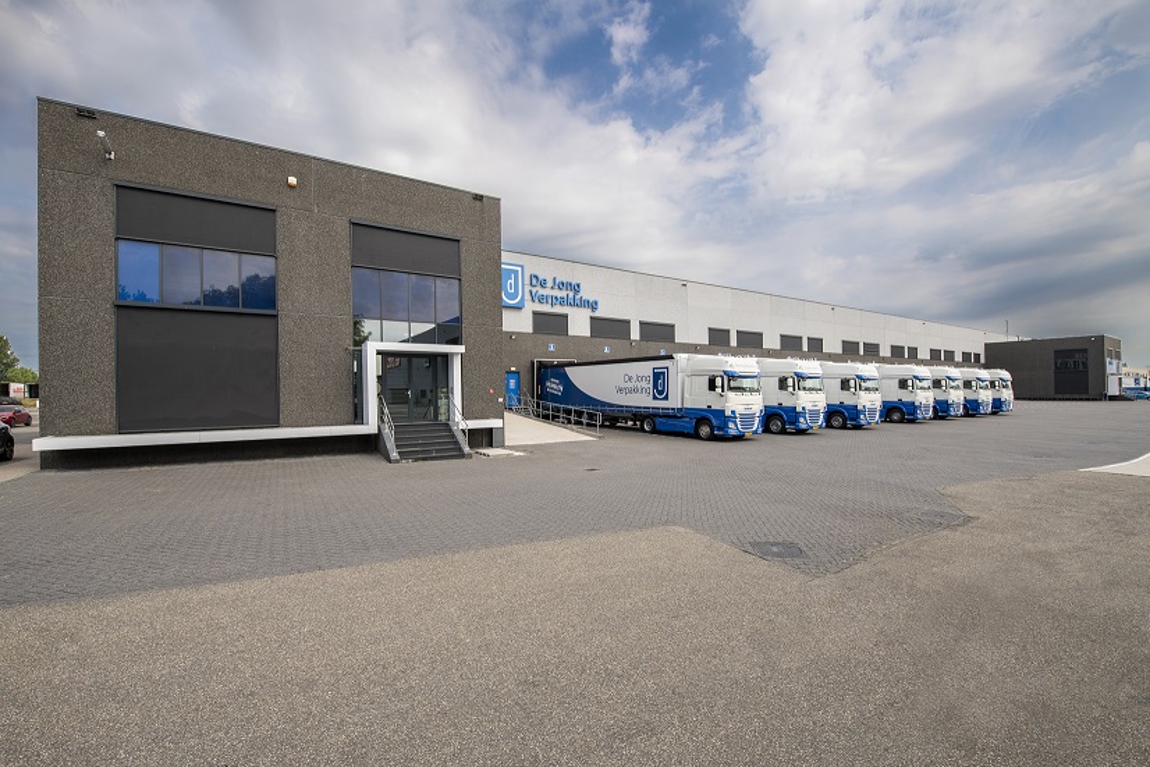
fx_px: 479
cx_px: 575
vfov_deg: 77.3
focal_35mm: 15
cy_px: 384
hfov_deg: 100.4
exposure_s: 1/320
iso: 100
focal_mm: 15
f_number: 9
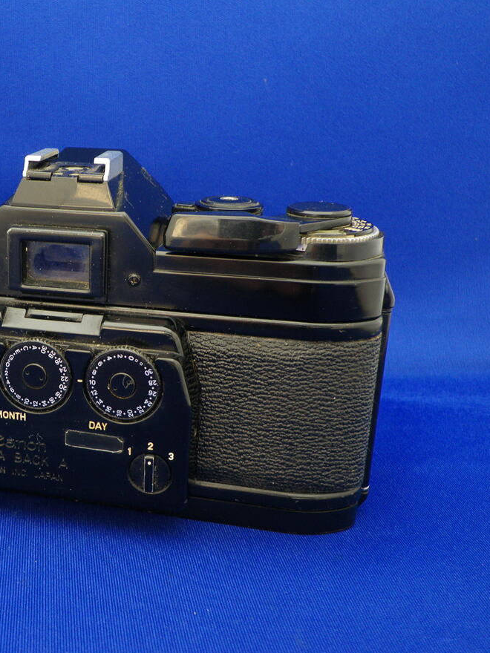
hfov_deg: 31.1
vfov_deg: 42.1
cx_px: 76
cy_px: 326
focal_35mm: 45
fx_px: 849
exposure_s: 1/4
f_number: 2.8
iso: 64
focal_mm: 5.8
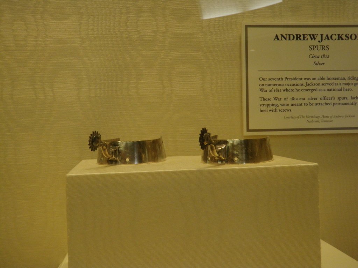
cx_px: 179
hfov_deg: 44.8
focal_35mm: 42
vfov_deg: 34.3
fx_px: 434
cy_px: 134
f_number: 4.3
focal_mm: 7.57
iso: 200
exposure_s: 1/20
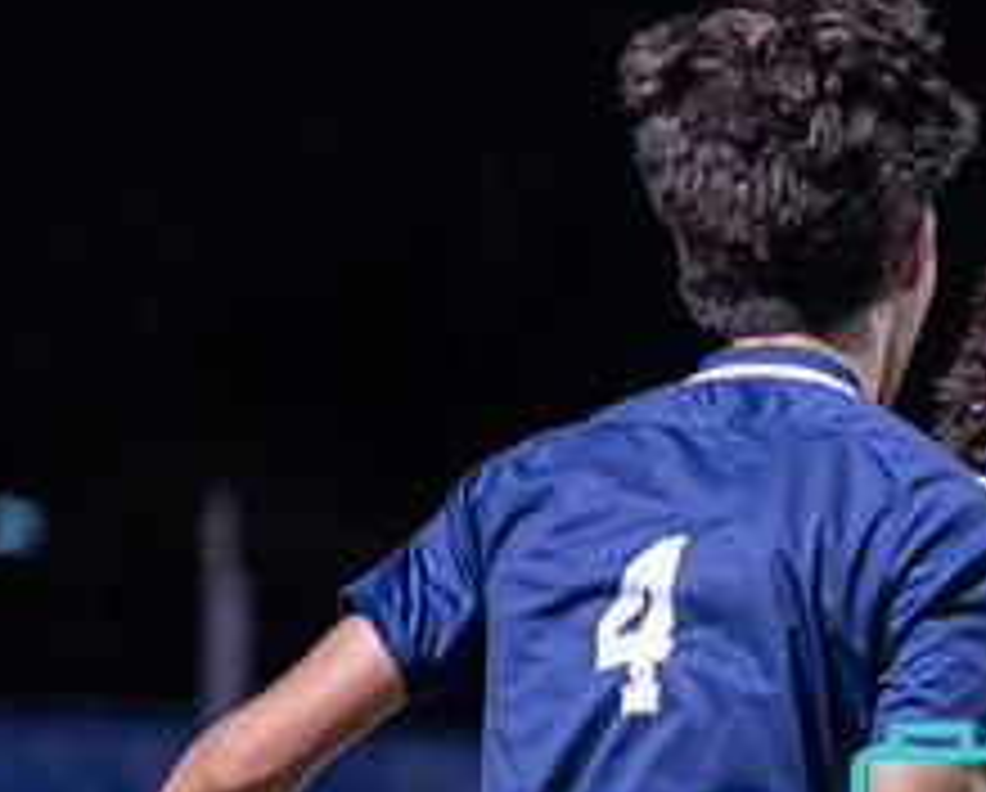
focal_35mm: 465
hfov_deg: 4.1
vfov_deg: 3.3
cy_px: 854
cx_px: 1297
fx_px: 13594
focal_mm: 145
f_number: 2.8
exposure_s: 1/320
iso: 3200
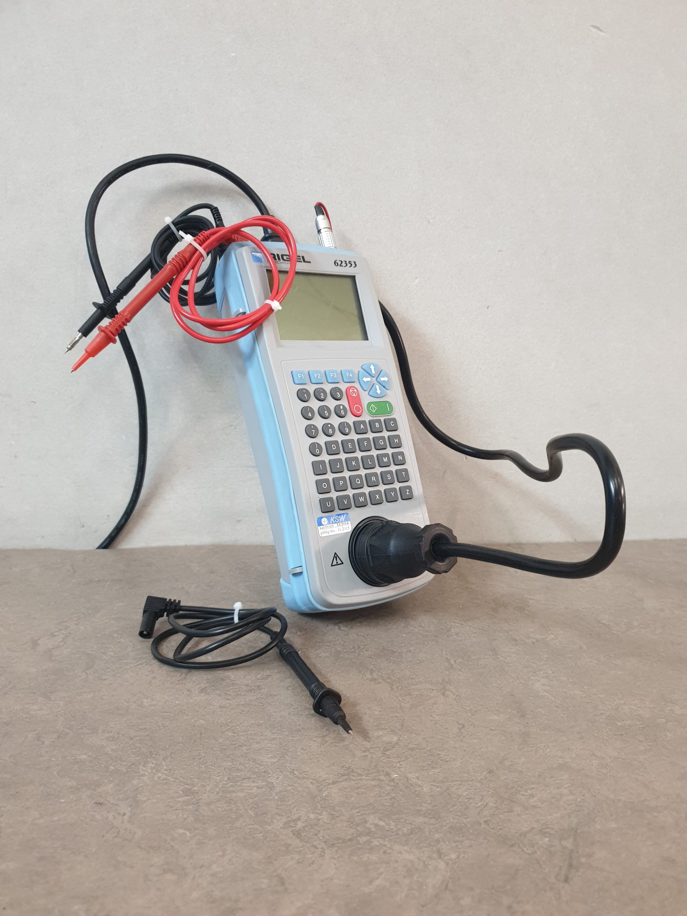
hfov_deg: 53.1
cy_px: 458
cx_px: 344
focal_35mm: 26
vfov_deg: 67.3
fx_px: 688
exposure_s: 1/50
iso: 200
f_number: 1.5
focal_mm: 4.3
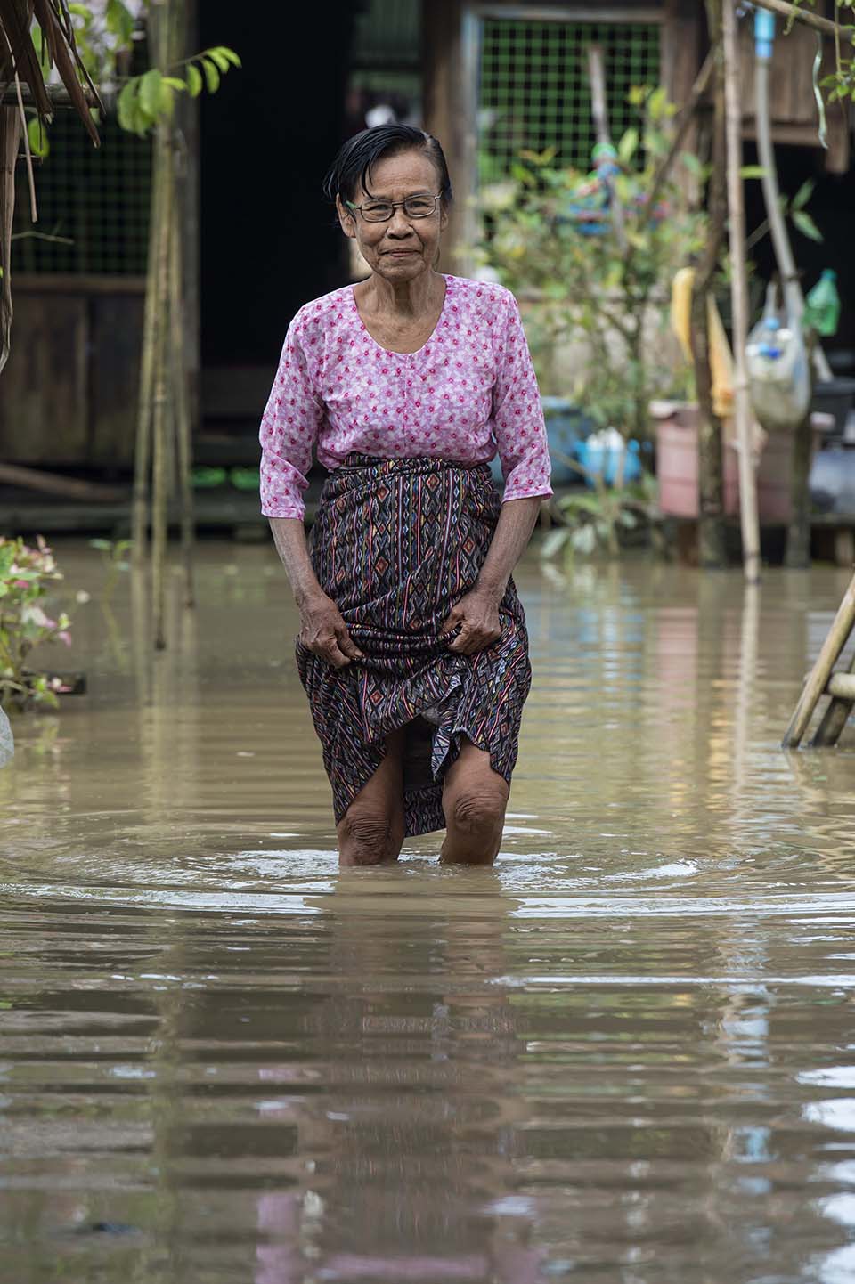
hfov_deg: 7.4
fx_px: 6596
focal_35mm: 185
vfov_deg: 11.1
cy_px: 642
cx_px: 428
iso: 800
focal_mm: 185
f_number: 6.3
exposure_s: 1/640
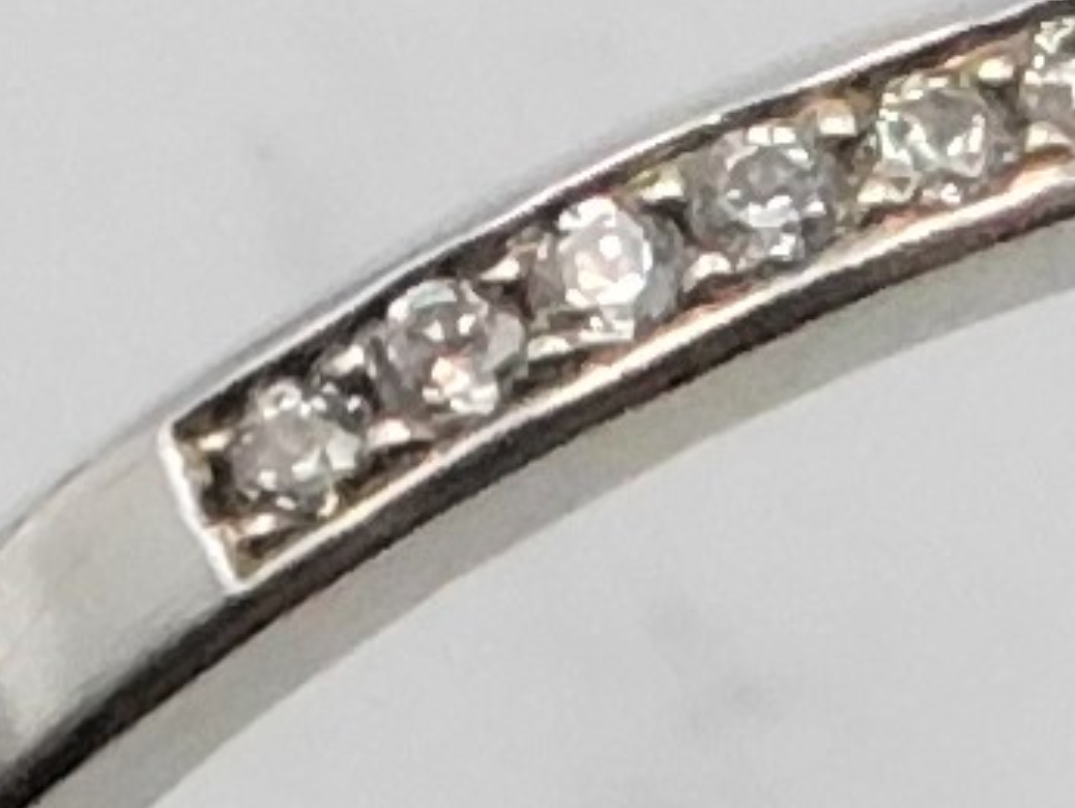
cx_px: 744
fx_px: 3294
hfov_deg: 18.5
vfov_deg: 13.9
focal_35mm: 106
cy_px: 653
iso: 400
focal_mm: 4
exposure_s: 1/1500
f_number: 3
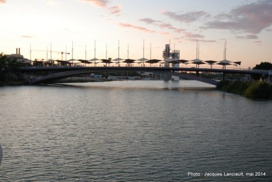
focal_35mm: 38
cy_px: 91
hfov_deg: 51.2
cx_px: 136
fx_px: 284
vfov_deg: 35.6
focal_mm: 25
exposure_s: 1/80
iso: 200
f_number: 4.5
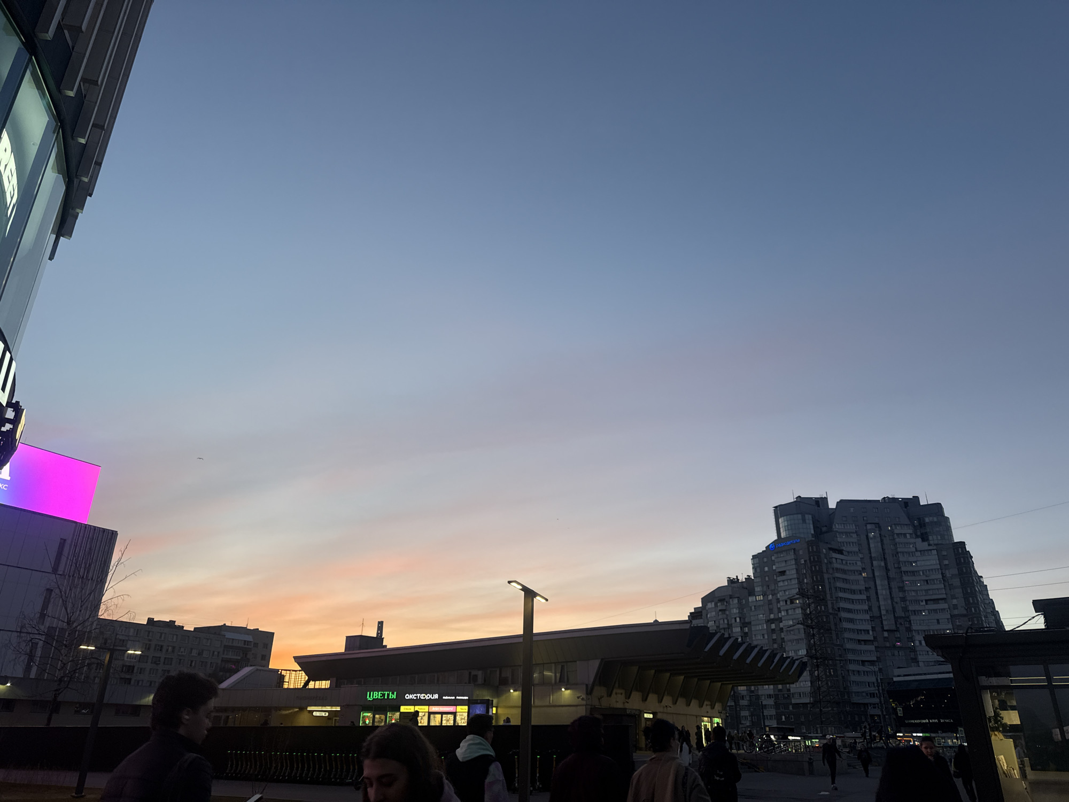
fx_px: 741
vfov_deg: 56.8
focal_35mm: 24
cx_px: 534
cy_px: 401
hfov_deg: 71.6
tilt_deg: +26.1
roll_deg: -0.1
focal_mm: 6.76
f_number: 1.78
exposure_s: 1/129
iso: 50
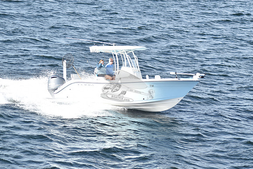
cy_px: 84
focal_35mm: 188
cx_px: 126
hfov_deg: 11.0
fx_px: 1318
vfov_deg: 7.3
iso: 400
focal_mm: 125
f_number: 5.6
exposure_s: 1/1000
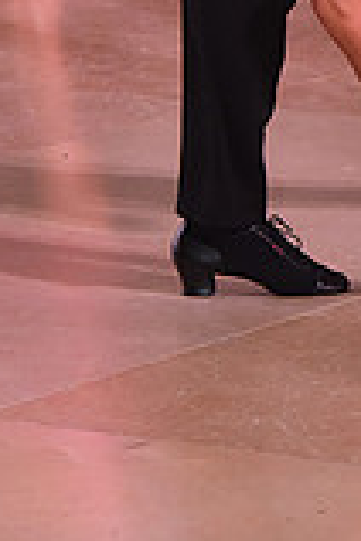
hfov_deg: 3.7
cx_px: 400
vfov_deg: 5.5
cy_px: -374
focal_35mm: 373
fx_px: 5610
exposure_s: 1/320
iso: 2500
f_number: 6.3
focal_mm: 102
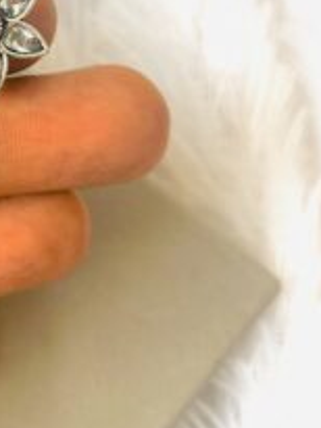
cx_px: -90
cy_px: 71
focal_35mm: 76
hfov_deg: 18.2
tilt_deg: -80.9
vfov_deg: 25.1
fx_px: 939
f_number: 1.5
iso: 64
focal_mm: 5.7
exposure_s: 1/100
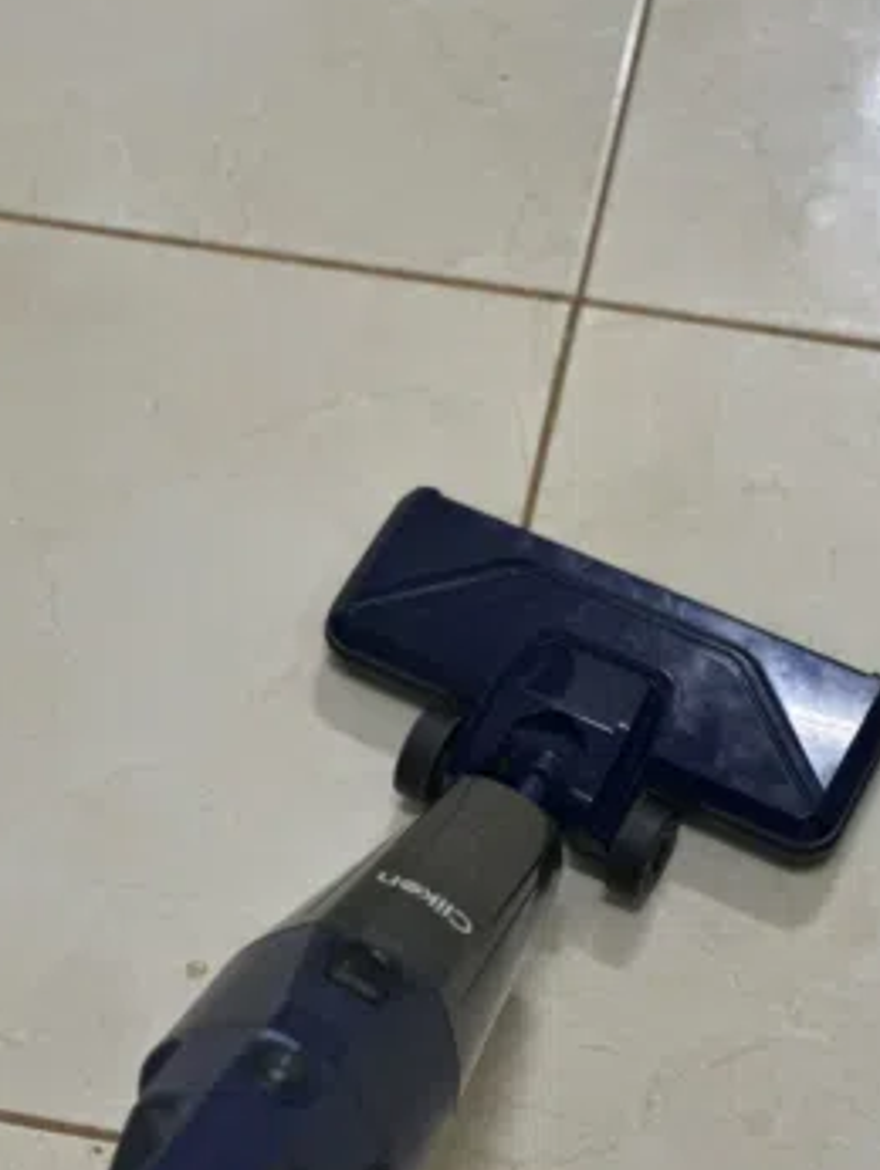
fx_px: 3013
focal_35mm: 89
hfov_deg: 16.6
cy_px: 649
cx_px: 477
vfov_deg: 22.0
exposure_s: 1/24
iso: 400
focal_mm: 9
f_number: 2.8
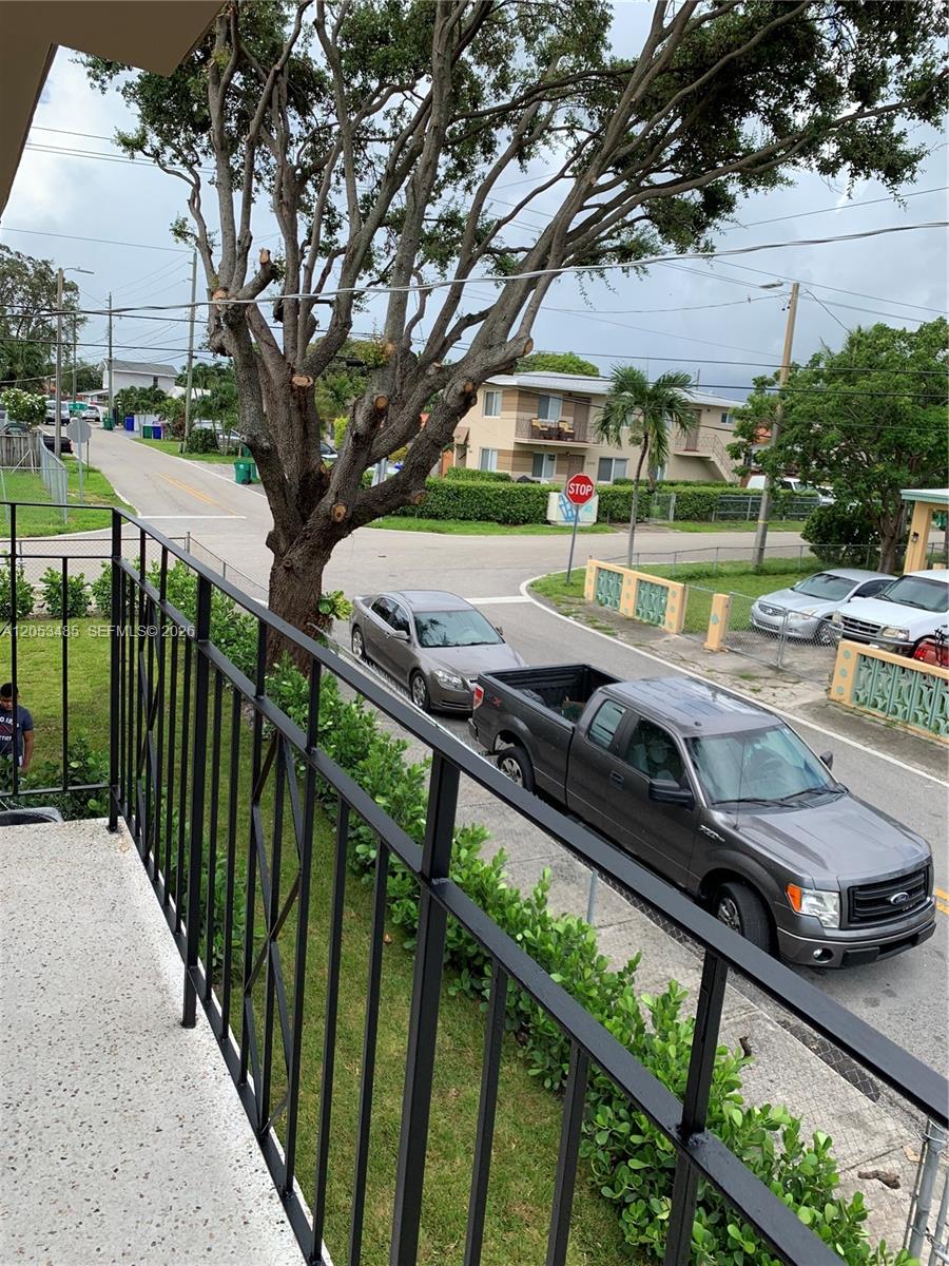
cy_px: 633
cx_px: 474
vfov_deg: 67.3
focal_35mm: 26
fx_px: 950
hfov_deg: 53.1
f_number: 1.8
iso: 25
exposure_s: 1/911
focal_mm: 4.25
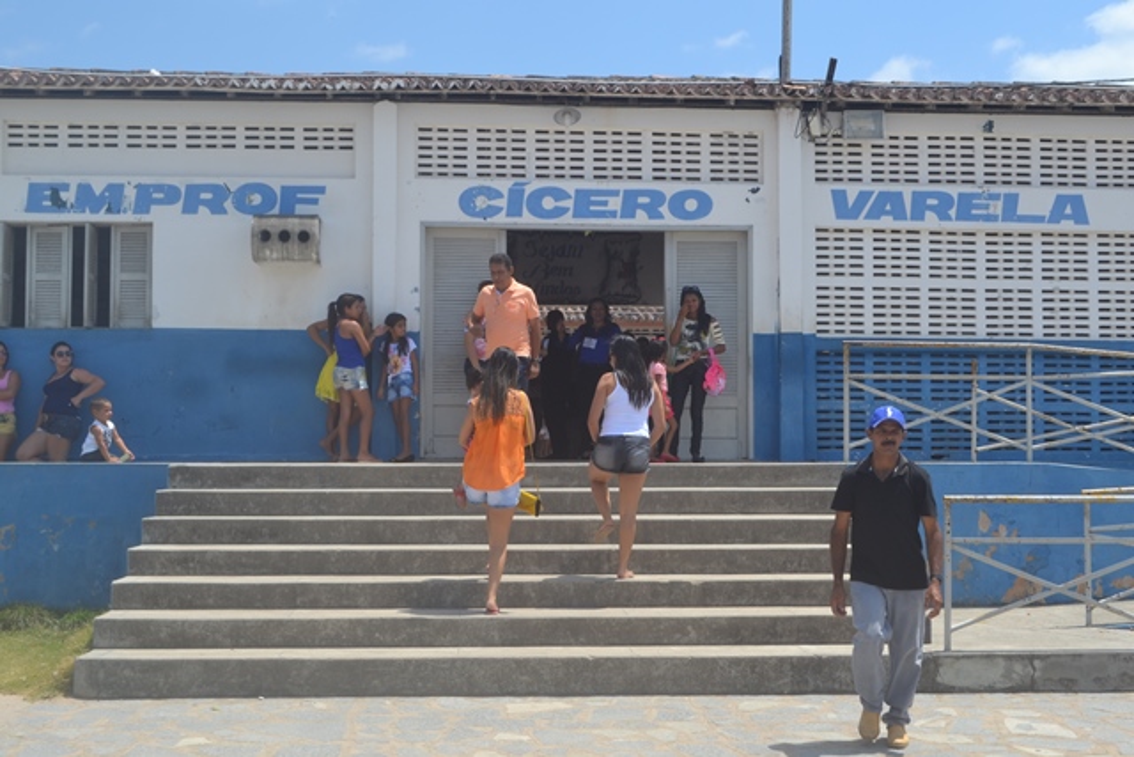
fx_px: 1654
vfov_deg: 25.8
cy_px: 378
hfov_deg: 37.8
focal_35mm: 52
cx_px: 567
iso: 100
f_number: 8
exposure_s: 1/250
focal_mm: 35
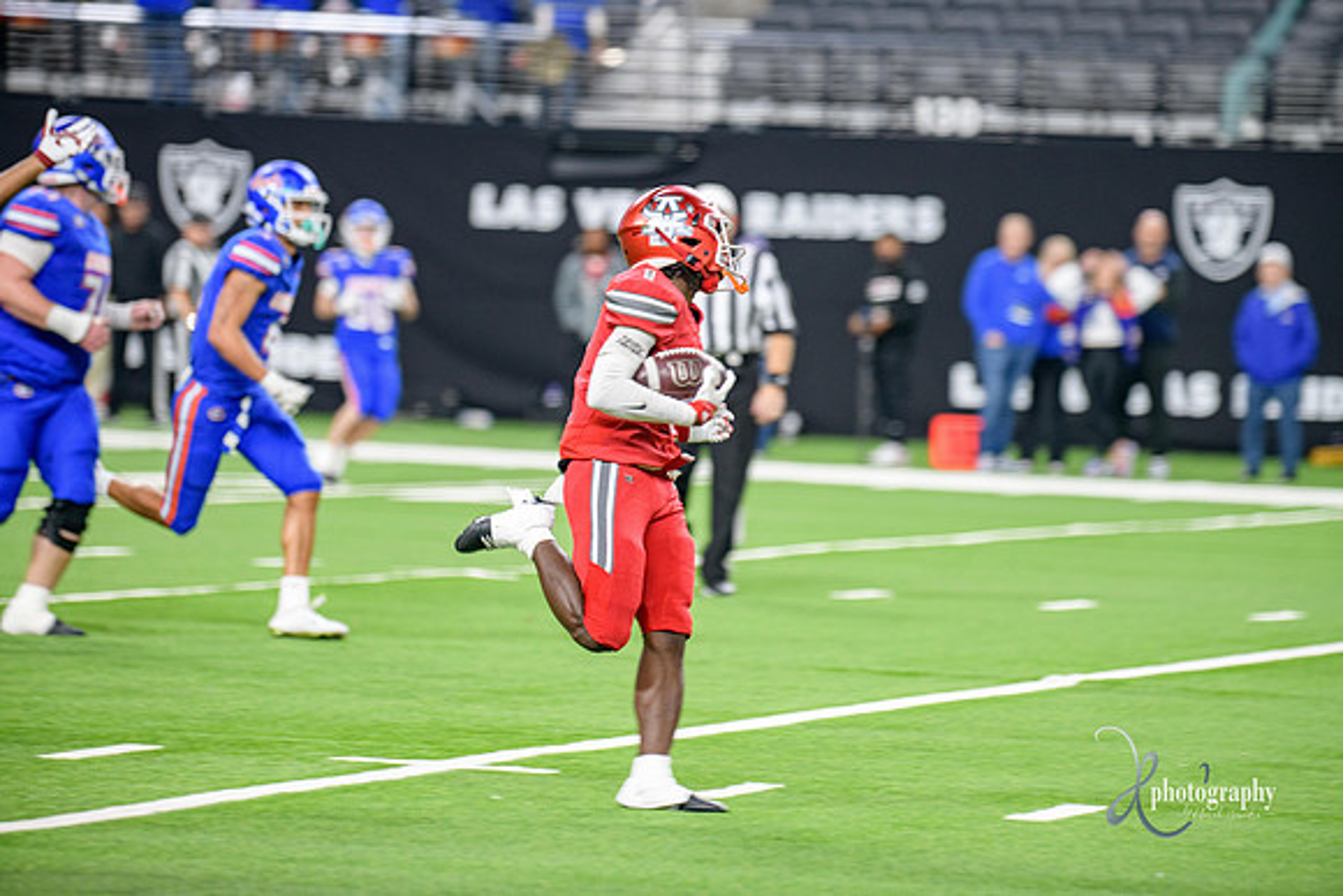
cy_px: 448
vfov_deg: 6.2
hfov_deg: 9.4
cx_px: 672
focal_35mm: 220
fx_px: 8209
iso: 1000
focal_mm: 220
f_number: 2.8
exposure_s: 1/400
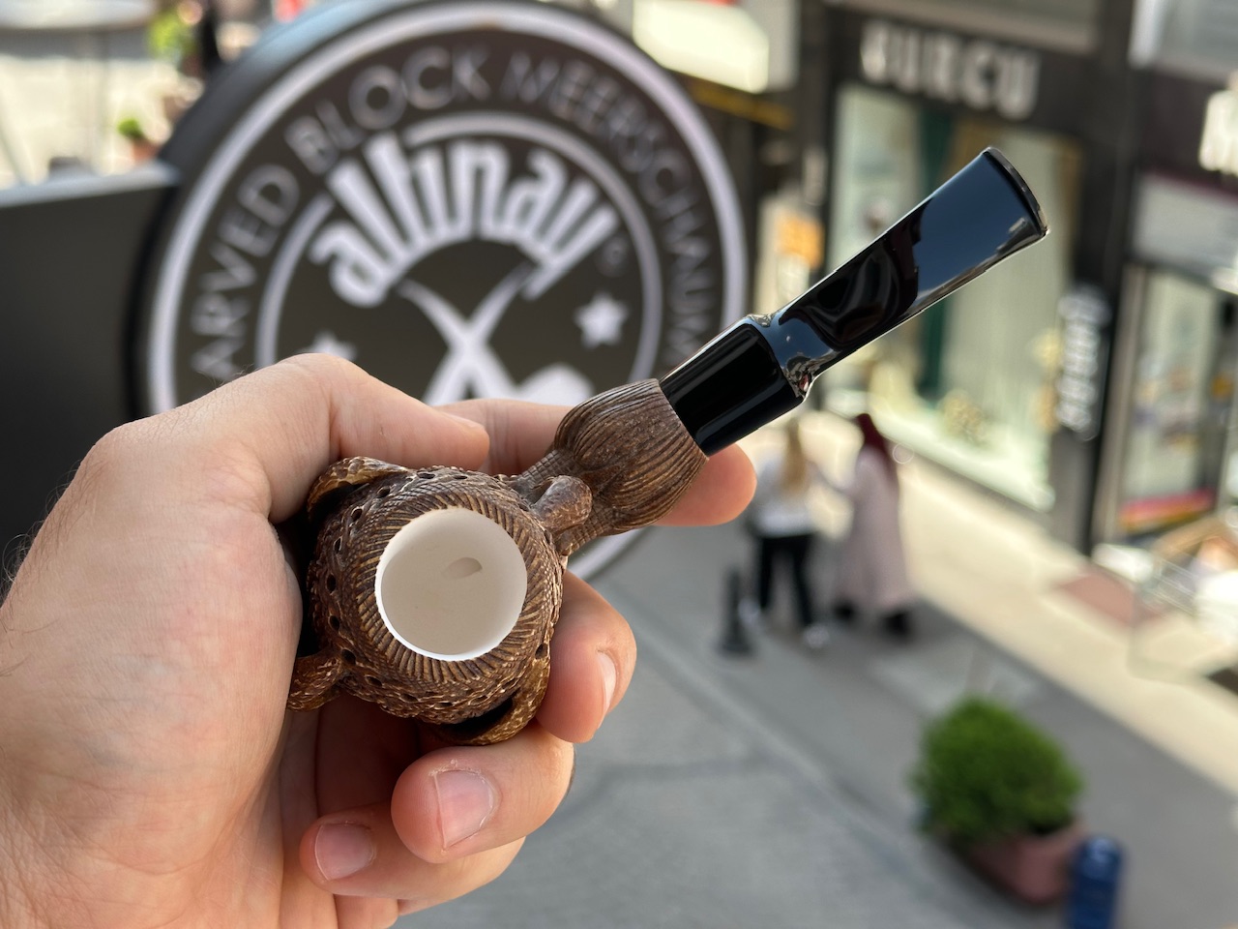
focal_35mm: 48
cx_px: 619
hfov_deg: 39.7
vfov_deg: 30.3
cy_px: 464
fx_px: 1717
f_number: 1.78
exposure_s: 1/623
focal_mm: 6.86
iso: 64
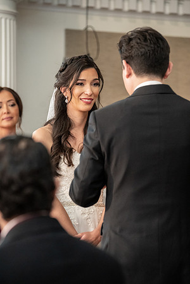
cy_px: 142
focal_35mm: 151
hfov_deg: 9.1
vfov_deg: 13.6
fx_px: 1195
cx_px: 95
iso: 8000
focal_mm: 151
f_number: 4
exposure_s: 1/125
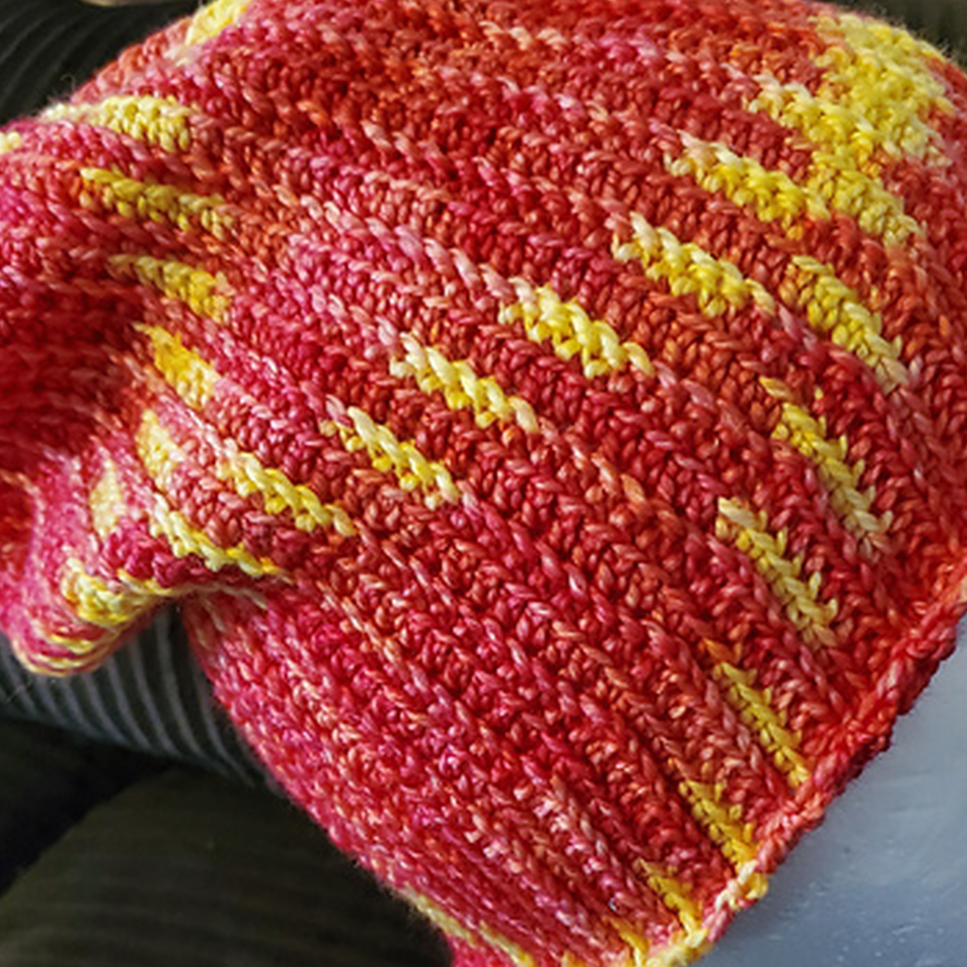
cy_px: 616
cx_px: 517
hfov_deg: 40.0
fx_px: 1327
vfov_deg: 39.7
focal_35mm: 42
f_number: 1.5
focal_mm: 4.3
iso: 640
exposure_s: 1/39
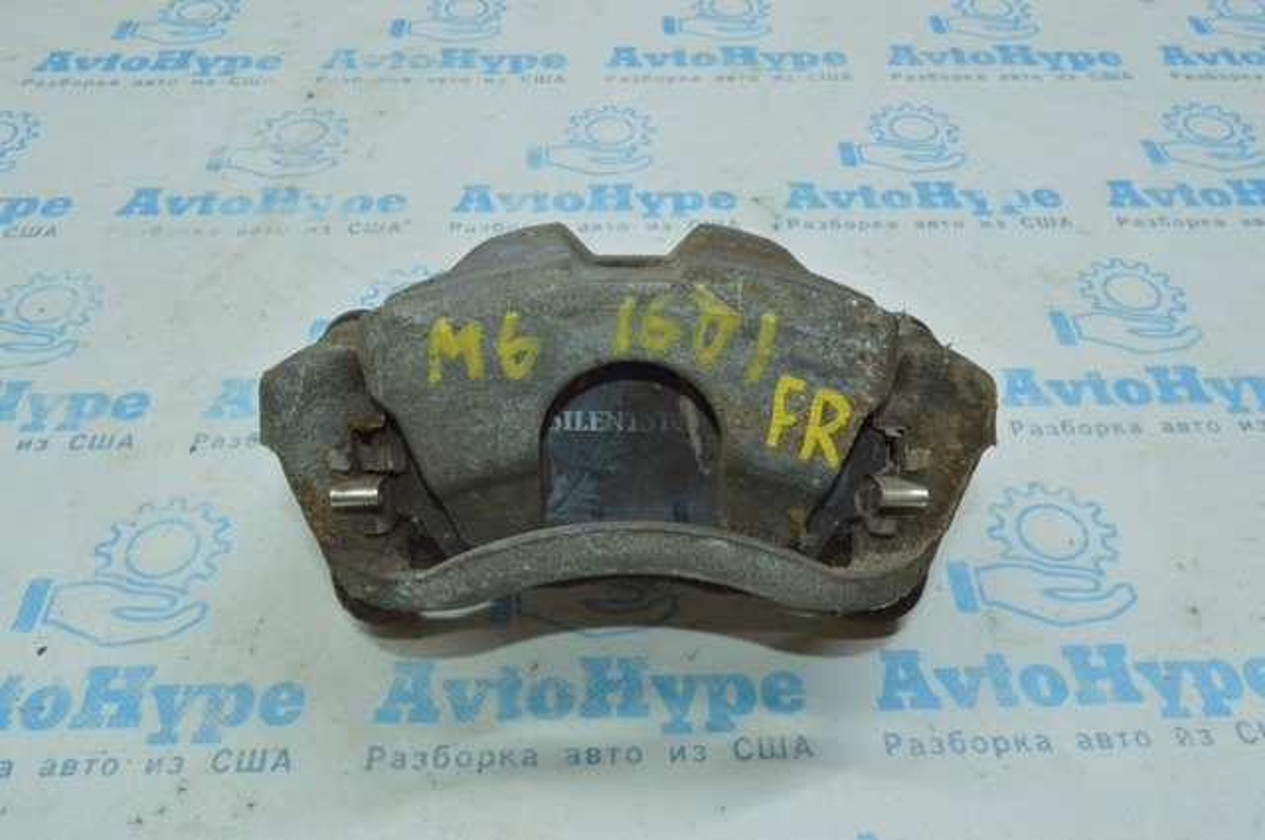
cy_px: 420
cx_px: 632
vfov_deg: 39.9
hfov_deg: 57.3
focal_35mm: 33
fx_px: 1158
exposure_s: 1/40
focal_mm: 22
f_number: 16
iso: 2000
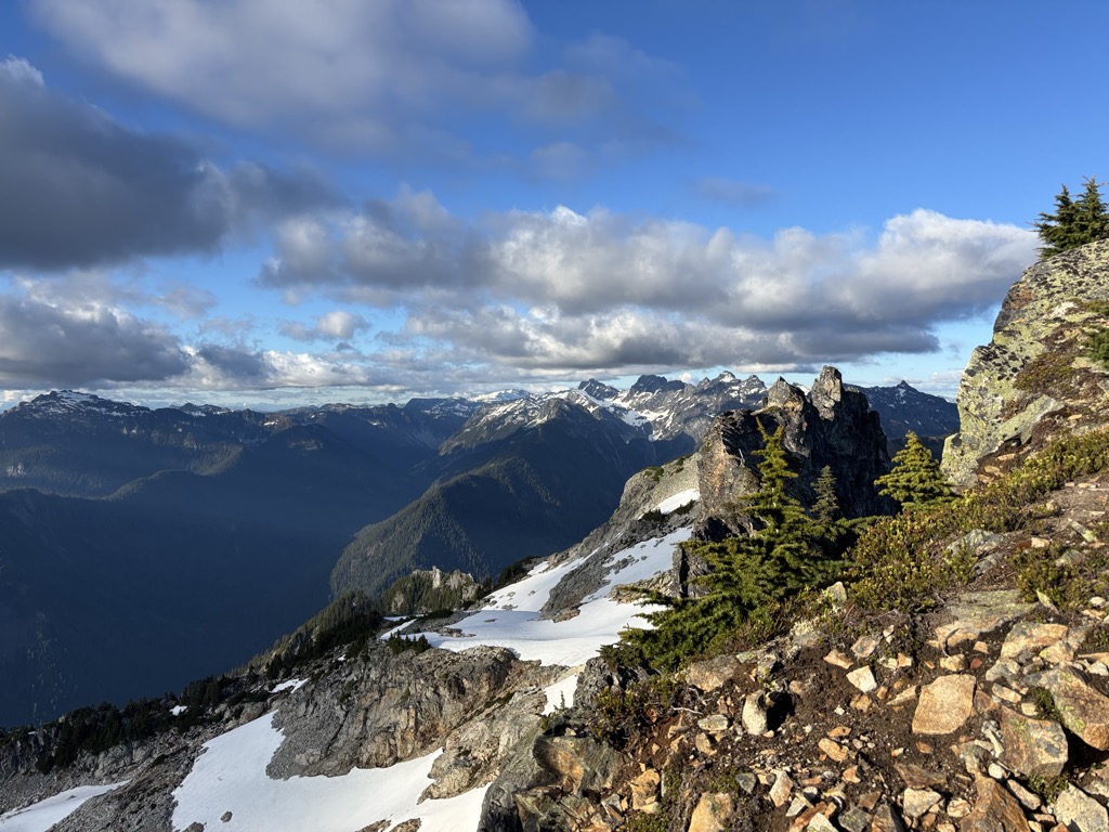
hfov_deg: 67.3
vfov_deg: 53.1
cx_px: 554
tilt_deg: -1.6
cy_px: 416
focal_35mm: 26
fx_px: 833
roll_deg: -0.3
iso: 50
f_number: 1.6
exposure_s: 1/2288
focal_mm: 5.96
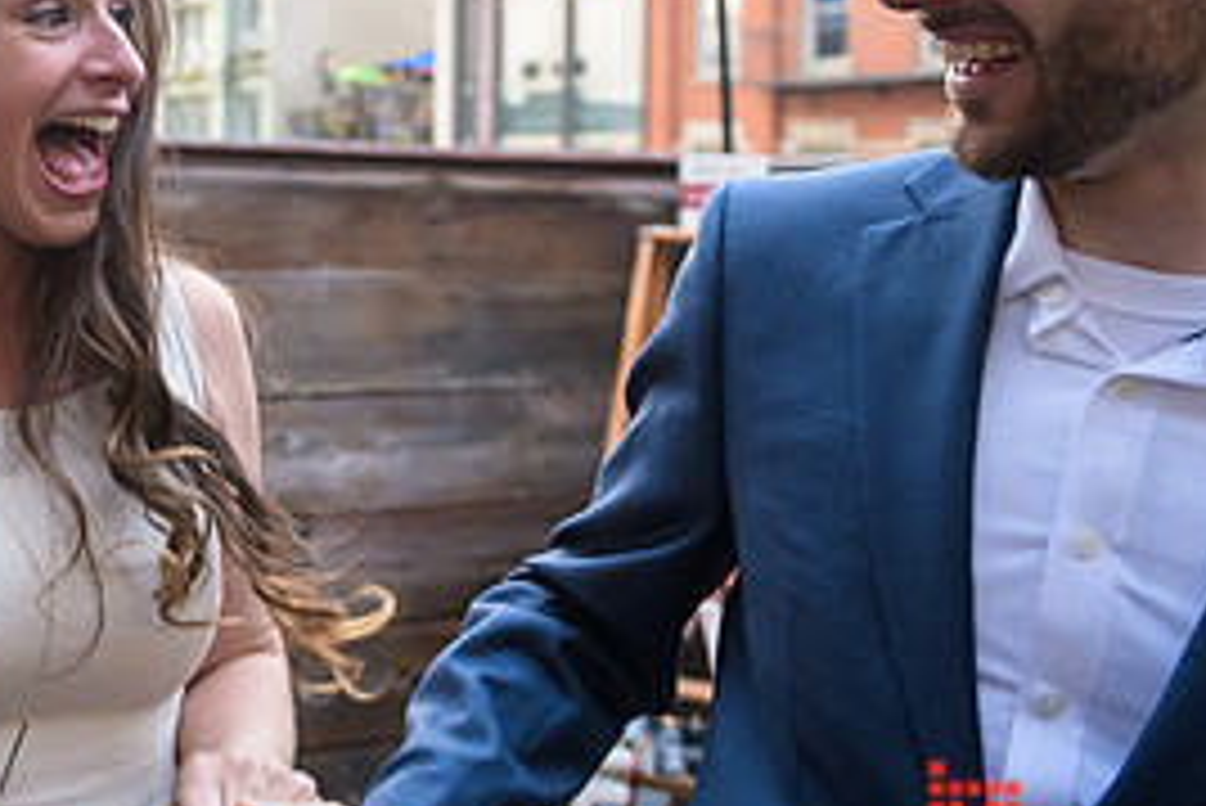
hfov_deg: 34.0
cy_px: 124
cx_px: -58
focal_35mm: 52
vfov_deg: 25.4
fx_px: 1743
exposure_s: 1/250
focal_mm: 24
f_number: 3.2
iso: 1000
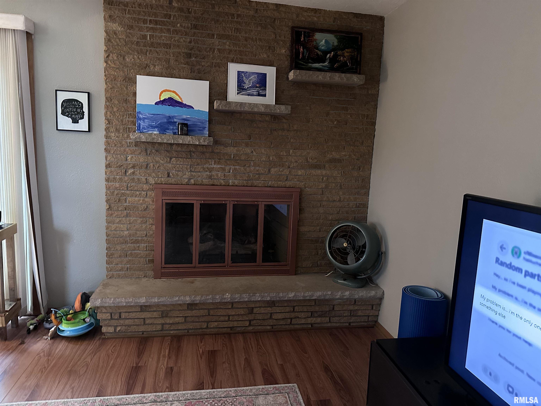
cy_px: 203
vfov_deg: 56.8
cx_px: 270
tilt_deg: -7.7
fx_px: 375
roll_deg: -2.9
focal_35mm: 24
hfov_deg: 71.6
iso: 1000
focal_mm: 6.86
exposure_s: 1/30
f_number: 1.78
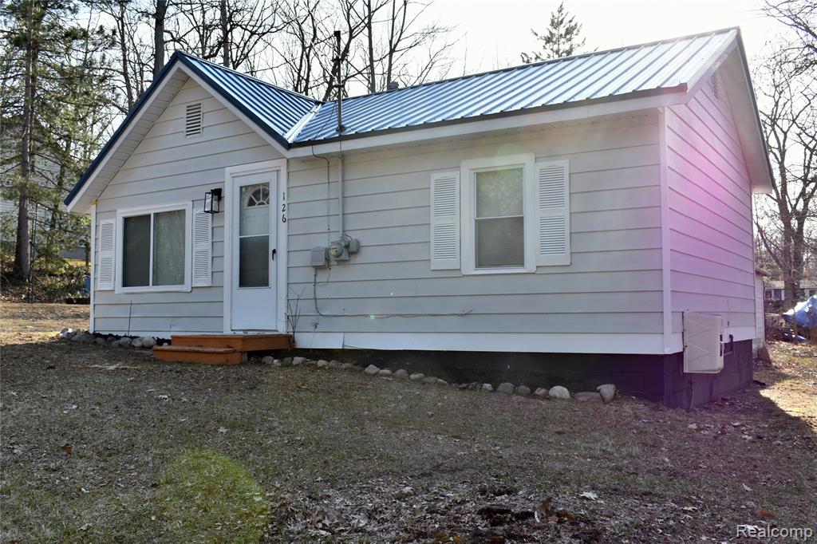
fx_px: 783
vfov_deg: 38.3
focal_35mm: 34
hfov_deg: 55.1
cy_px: 272
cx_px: 408
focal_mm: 23
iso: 200
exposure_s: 1/250
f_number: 8
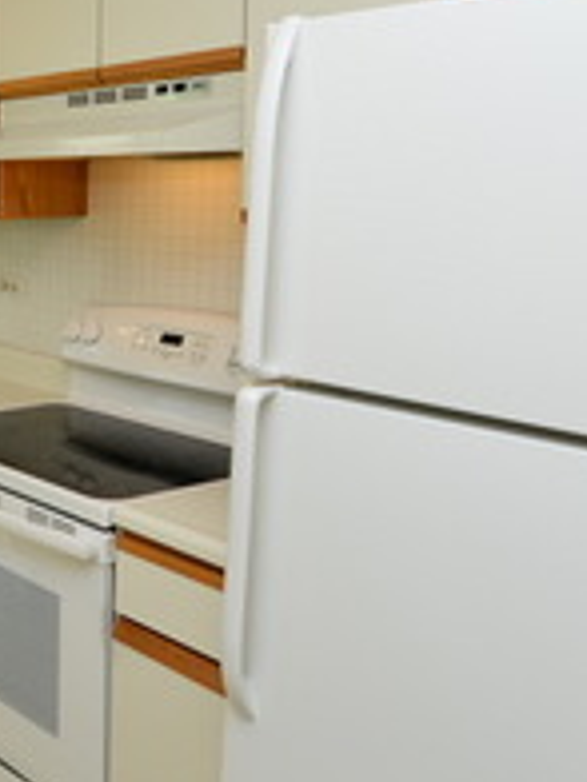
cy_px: 313
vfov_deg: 42.7
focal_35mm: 44
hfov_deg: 26.6
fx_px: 995
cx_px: -220
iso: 400
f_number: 7.1
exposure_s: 1/60
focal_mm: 14
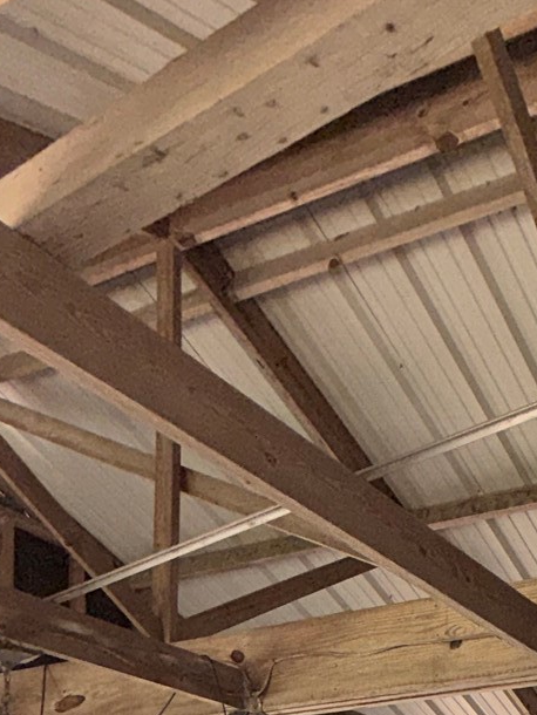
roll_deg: -0.1
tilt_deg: +3.2
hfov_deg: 27.3
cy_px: 928
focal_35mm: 47
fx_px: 971
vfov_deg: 31.3
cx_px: 640
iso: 20
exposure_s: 1/122
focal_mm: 2.22
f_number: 2.2
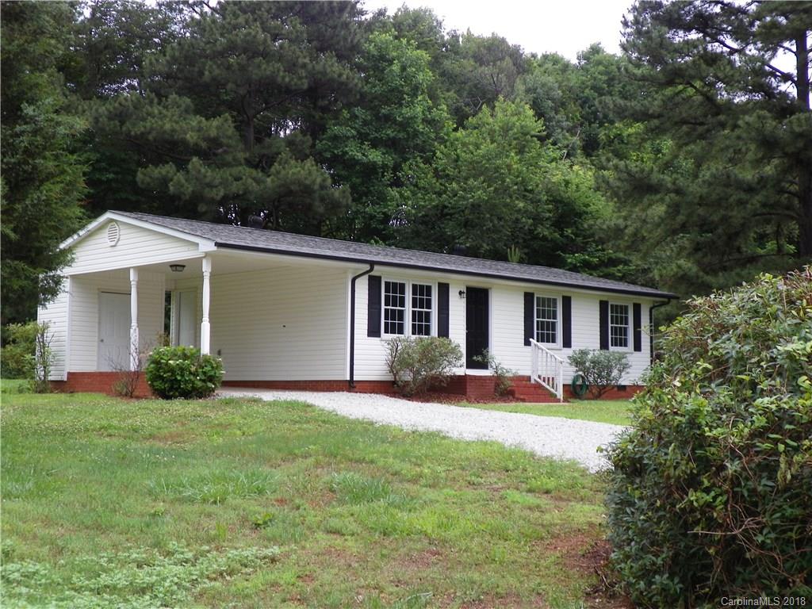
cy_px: 304
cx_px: 406
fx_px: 1126
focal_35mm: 48
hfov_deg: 39.7
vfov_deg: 30.3
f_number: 3.2
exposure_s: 1/250
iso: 64
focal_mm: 8.5
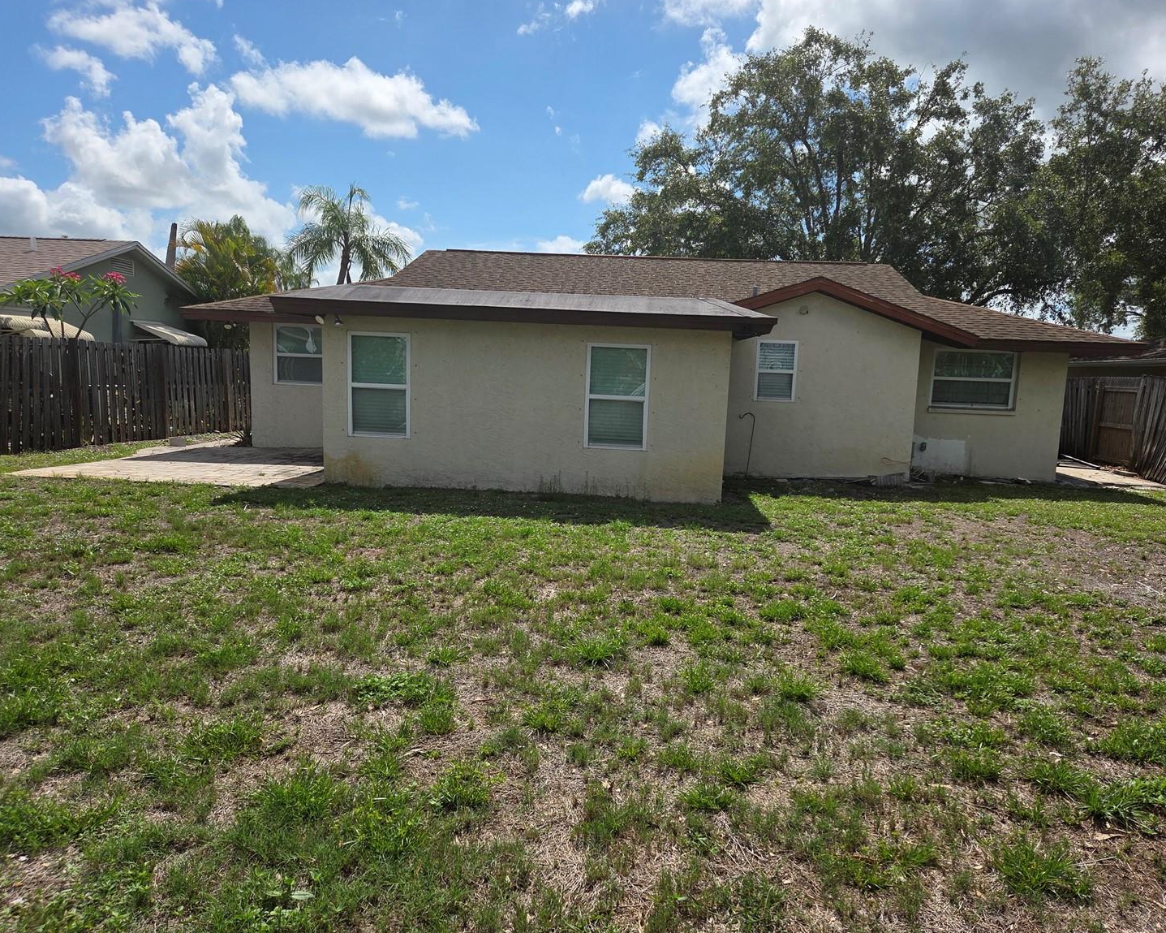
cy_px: 467
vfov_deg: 56.8
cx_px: 607
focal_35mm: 25
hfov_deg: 68.1
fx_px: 863
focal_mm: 5.4
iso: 80
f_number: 1.8
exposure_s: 1/6618
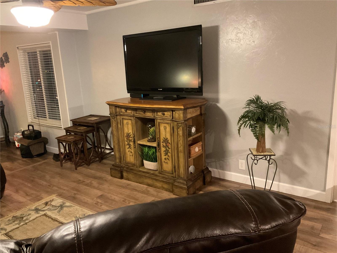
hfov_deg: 61.7
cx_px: 168
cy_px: 126
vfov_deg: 48.2
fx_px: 282
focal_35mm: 29
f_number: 1.8
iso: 500
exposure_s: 1/24
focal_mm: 3
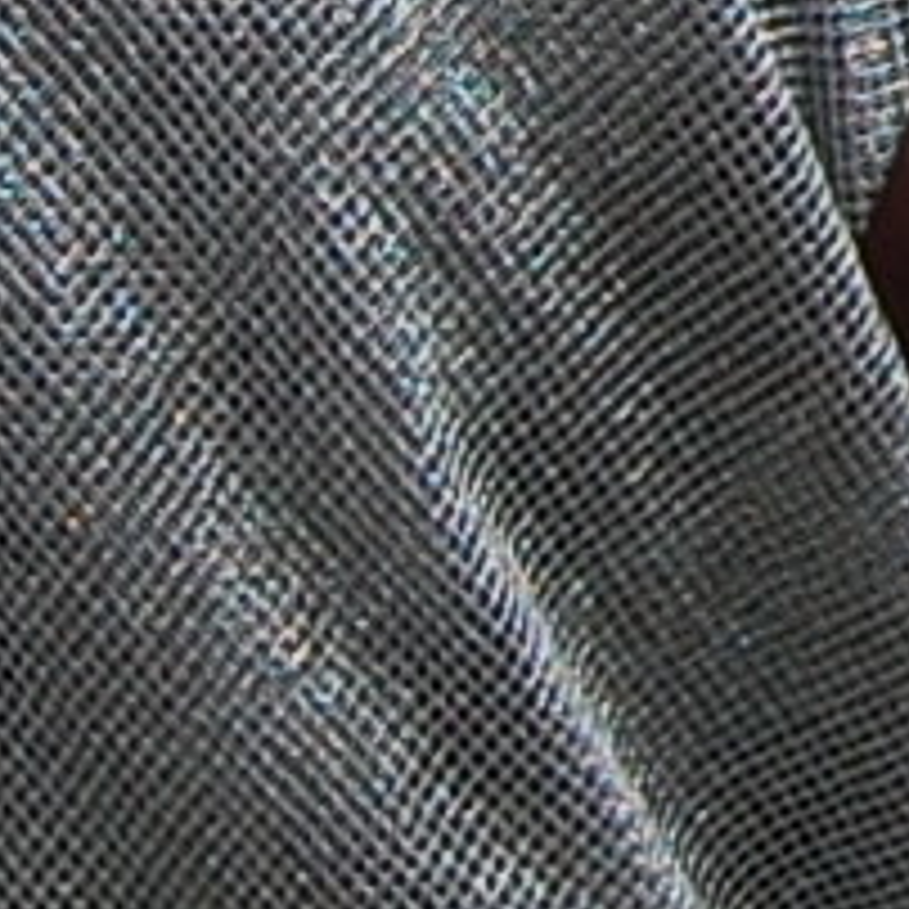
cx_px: 2367
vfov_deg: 5.5
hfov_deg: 5.4
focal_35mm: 312
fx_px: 9269
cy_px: -936
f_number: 8
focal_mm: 22
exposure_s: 1/250
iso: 200
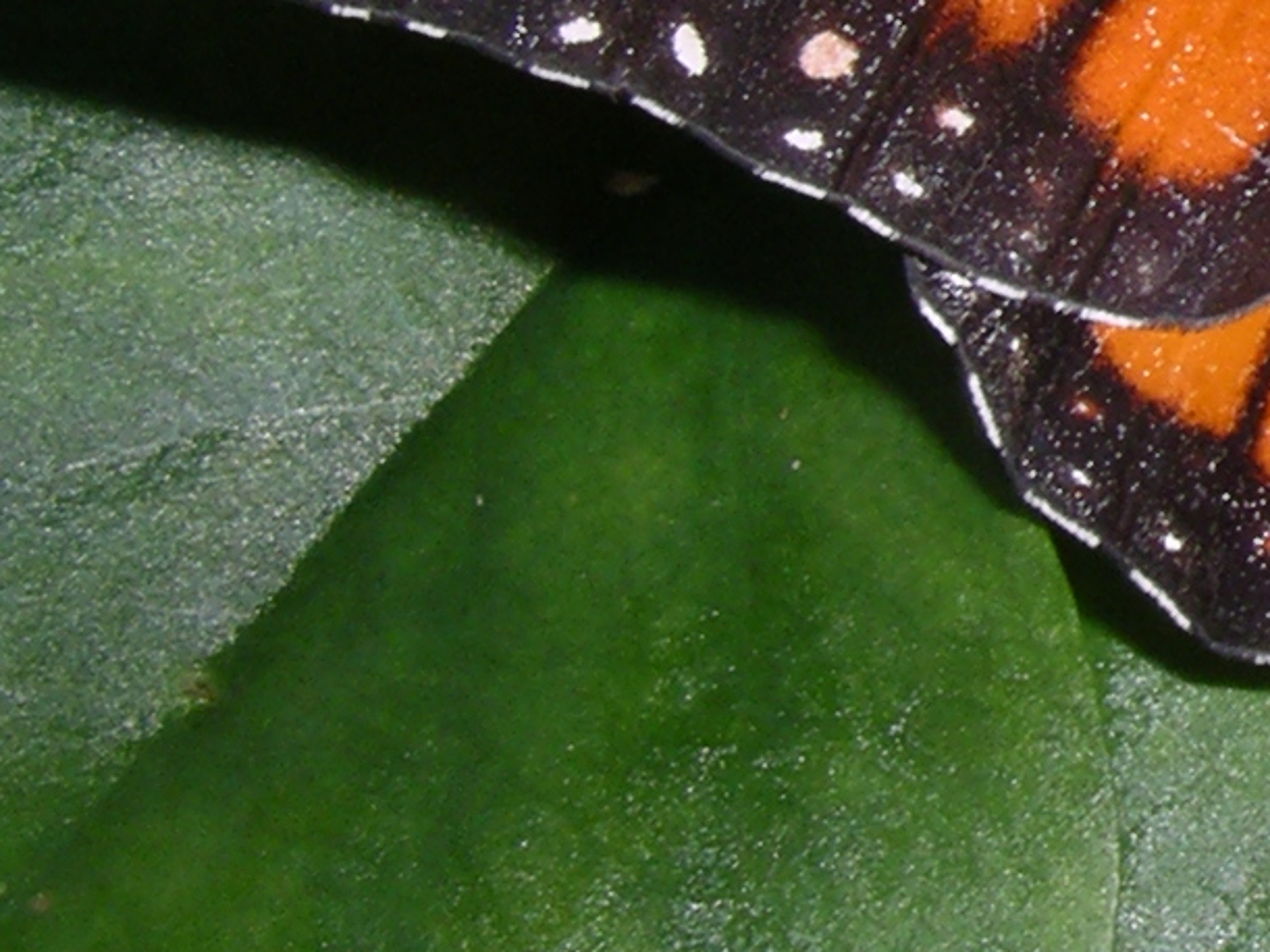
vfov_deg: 11.8
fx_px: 4548
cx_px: 1914
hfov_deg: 14.8
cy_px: 12
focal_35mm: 124
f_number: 6.9
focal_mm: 5.7
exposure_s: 1/60
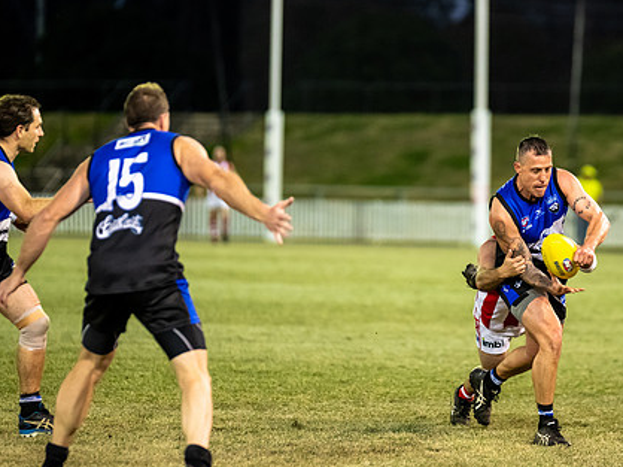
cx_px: 417
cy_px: 238
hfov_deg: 6.7
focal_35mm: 297
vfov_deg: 5.0
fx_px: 5342
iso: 4000
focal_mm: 220
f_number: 2.8
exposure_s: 1/1250
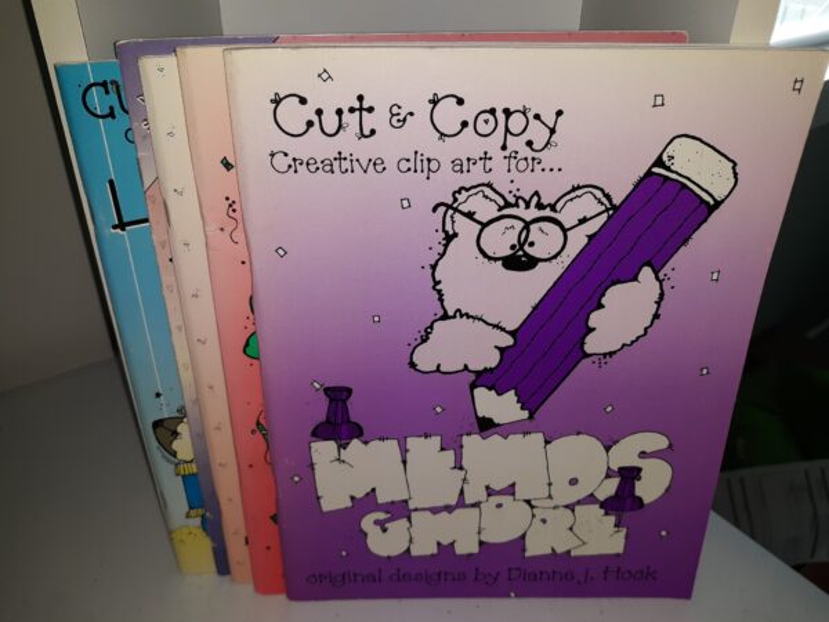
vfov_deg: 49.7
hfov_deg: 63.4
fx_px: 671
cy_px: 311
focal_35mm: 28
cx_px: 414
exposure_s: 1/146
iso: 40
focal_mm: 3.7
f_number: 1.7
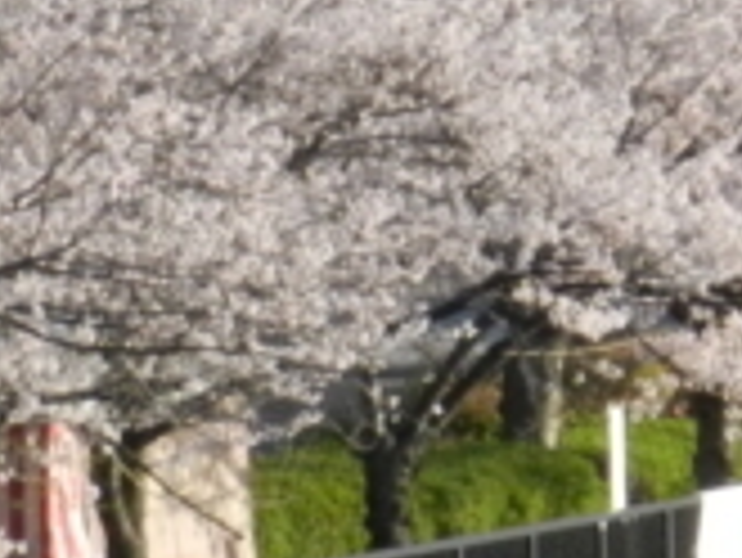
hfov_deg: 1.7
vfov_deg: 1.3
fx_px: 24840
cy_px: 86
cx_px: 895
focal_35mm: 1158
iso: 800
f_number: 7.1
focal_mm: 42.4
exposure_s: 1/800
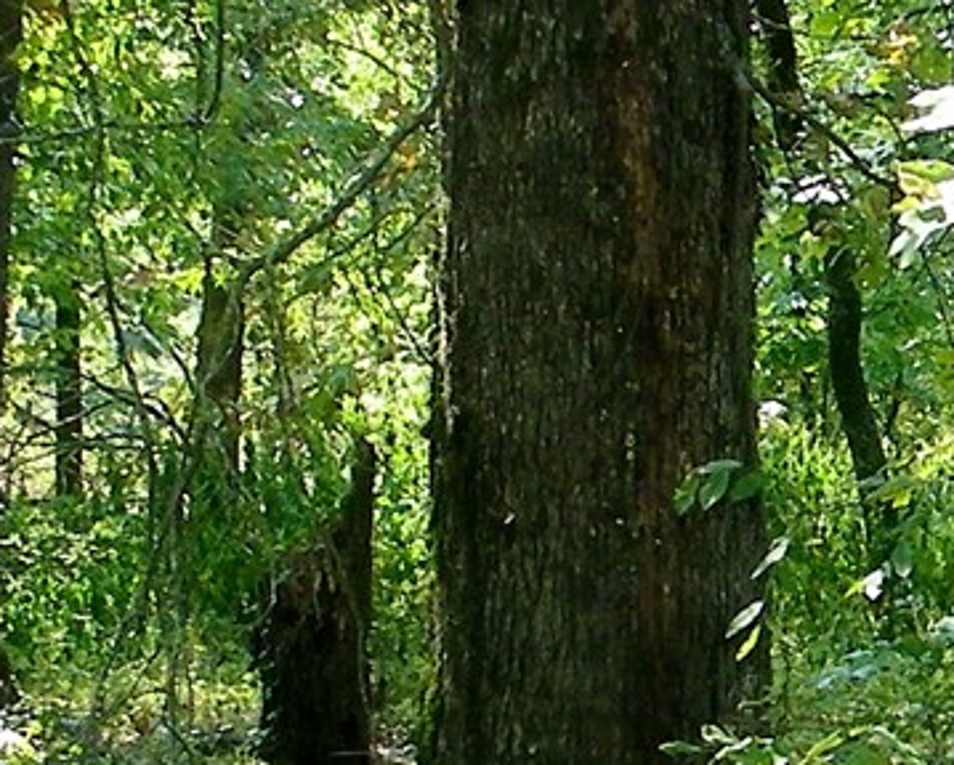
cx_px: 1172
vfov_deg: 10.6
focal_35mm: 146
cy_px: 566
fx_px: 4127
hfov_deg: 12.8
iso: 80
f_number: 3.5
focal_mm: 5
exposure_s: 1/125
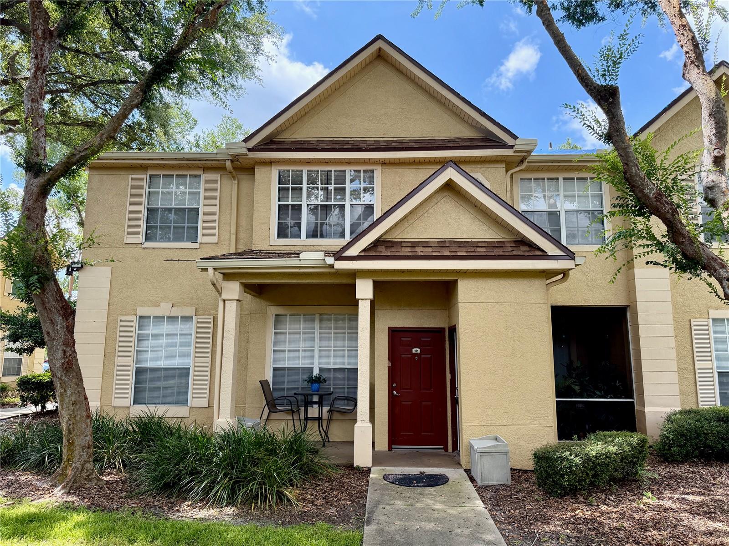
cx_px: 364
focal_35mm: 24
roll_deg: -0.1
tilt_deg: +9.4
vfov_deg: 56.8
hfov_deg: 71.6
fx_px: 505
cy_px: 273
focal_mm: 6.76
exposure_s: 1/1075
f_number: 1.78
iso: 100
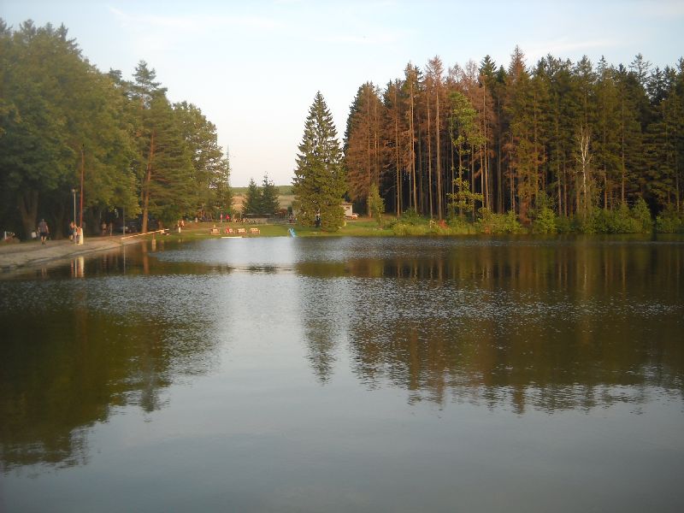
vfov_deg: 35.1
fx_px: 810
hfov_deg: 45.8
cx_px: 342
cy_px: 256
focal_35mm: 41
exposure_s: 1/168
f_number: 3.1
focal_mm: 6.72
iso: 64
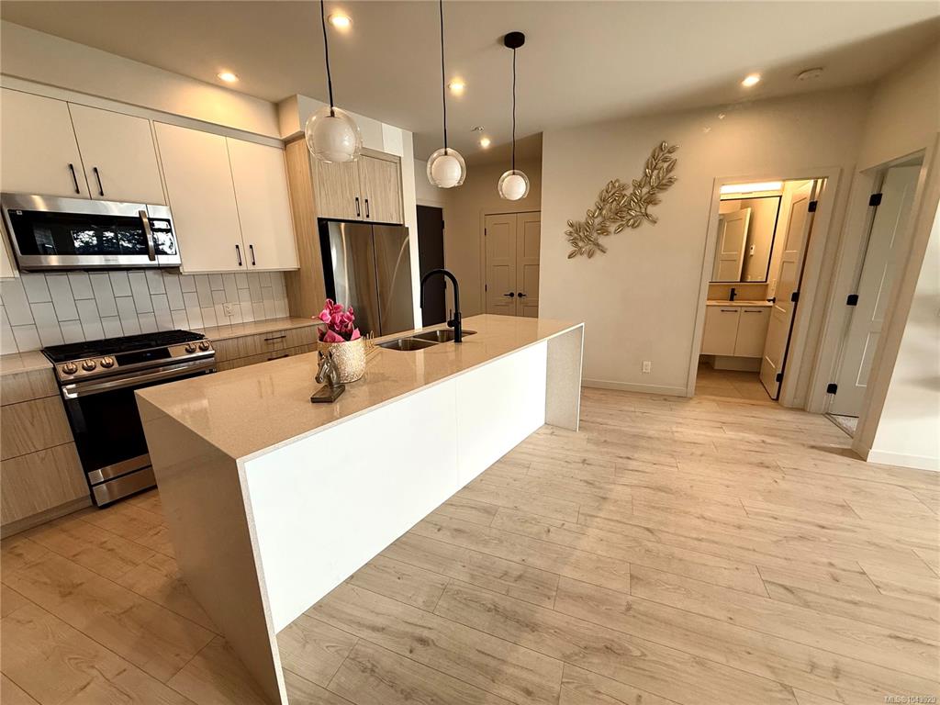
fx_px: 380
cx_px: 470
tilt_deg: -12.8
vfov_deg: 85.7
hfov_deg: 102.1
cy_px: 352
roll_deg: +1.1
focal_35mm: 14
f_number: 2.2
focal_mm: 2.22
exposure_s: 1/120
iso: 160
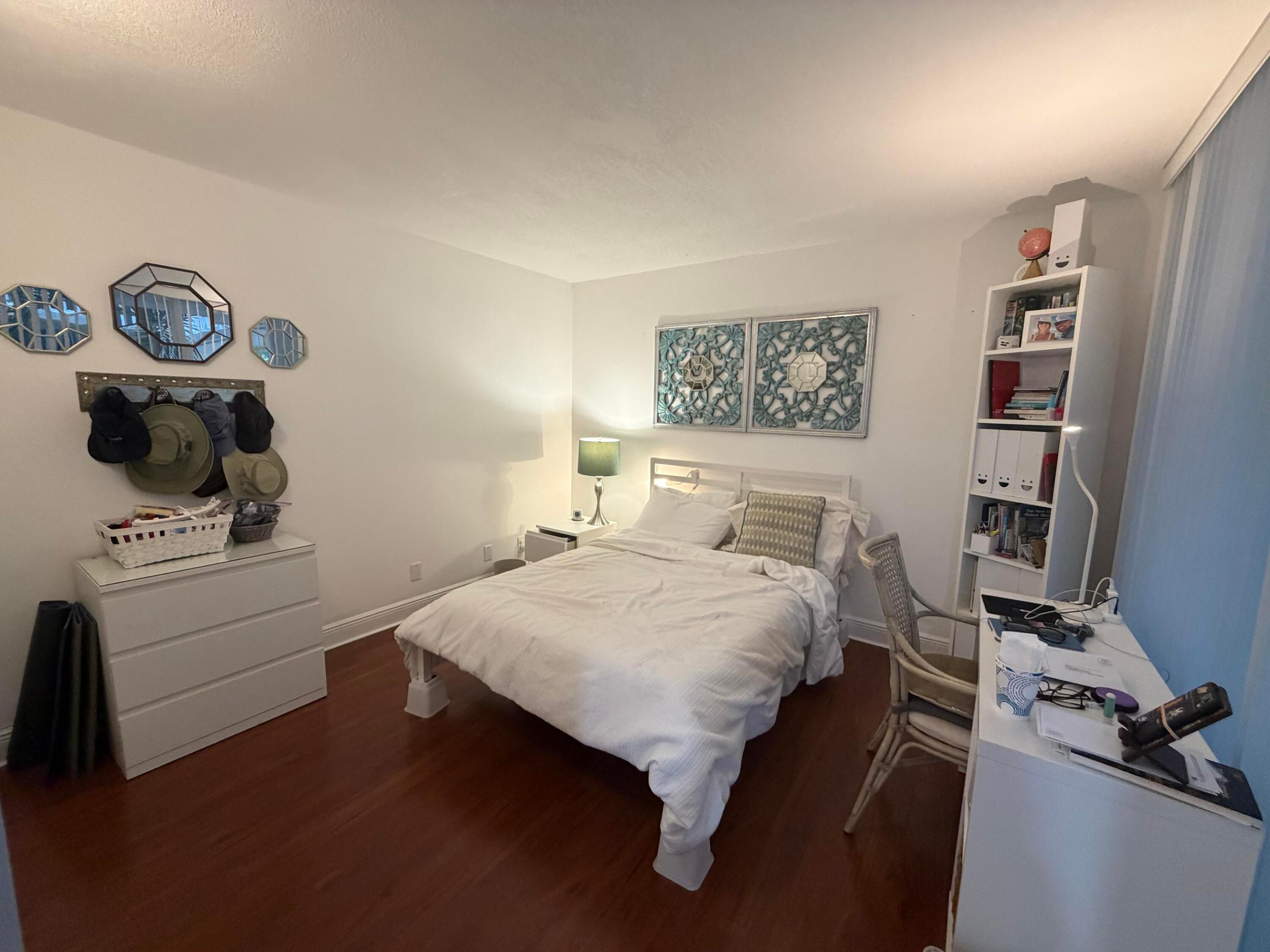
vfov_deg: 85.7
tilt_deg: -8.5
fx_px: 514
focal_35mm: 14
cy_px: 476
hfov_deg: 102.1
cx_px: 635
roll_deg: -1.2
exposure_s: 1/60
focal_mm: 2.22
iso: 320
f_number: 2.2
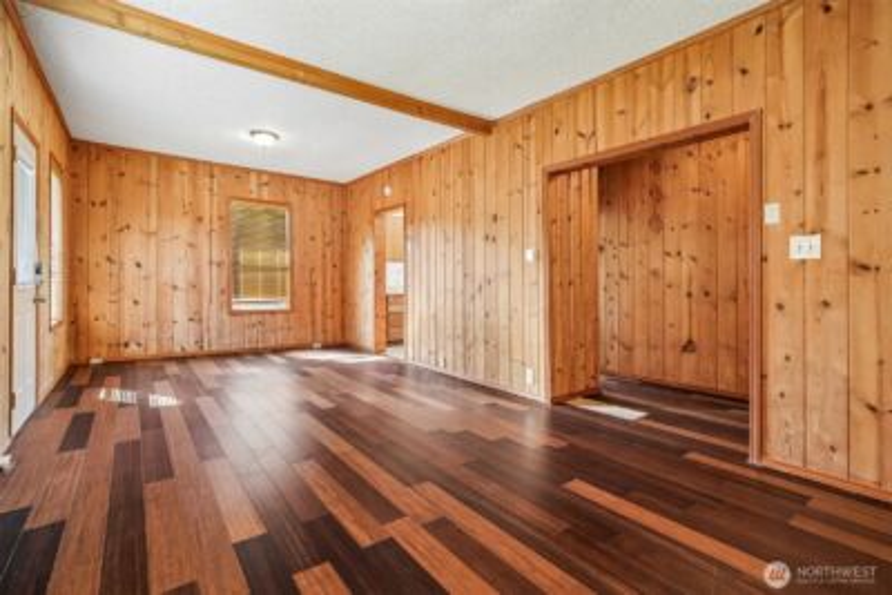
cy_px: 298
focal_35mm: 16
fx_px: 397
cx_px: 446
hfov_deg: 96.7
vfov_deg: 73.8
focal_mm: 16
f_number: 8
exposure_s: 1/15
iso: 1600
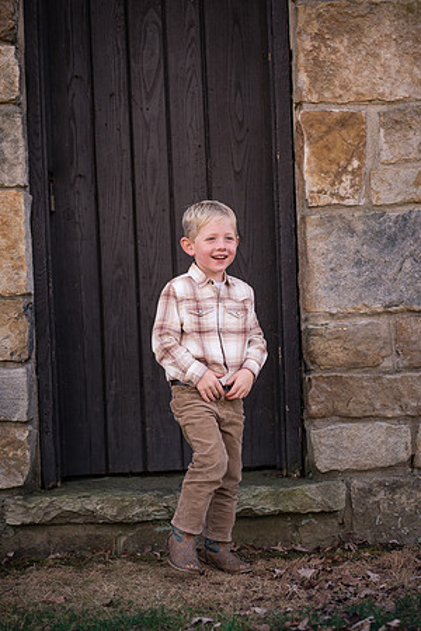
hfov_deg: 16.1
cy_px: 316
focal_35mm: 85
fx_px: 1491
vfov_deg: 23.9
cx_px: 210
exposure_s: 1/640
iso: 320
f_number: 3.2
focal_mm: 85
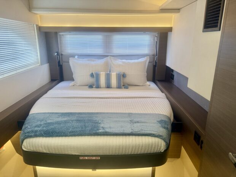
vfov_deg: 56.8
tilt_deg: -15.7
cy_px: 88
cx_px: 118
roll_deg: -0.3
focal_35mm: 24
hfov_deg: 71.6
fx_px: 164
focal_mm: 6.76
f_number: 1.78
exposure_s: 1/60
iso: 200
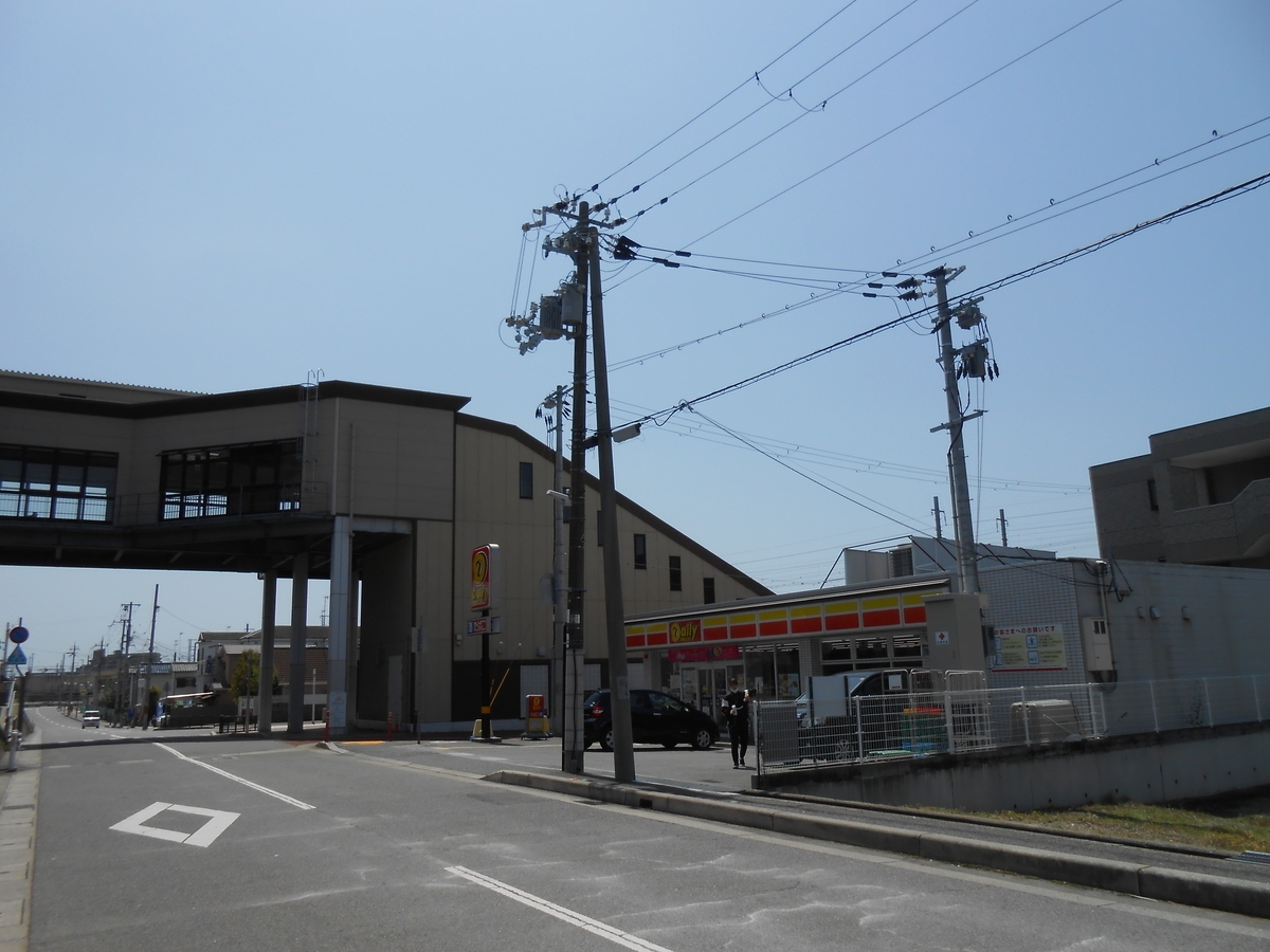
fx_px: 954
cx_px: 635
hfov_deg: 67.3
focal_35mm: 26
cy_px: 476
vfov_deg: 53.1
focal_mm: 4.6
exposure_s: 1/1500
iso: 80
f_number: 3.5
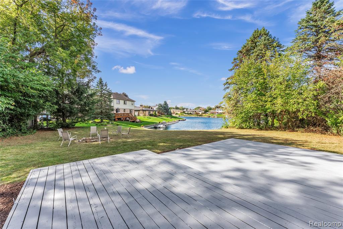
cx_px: 172
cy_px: 114
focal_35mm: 14
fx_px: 133
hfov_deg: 104.2
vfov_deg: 81.2
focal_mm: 14
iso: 40
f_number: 5
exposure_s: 1/125
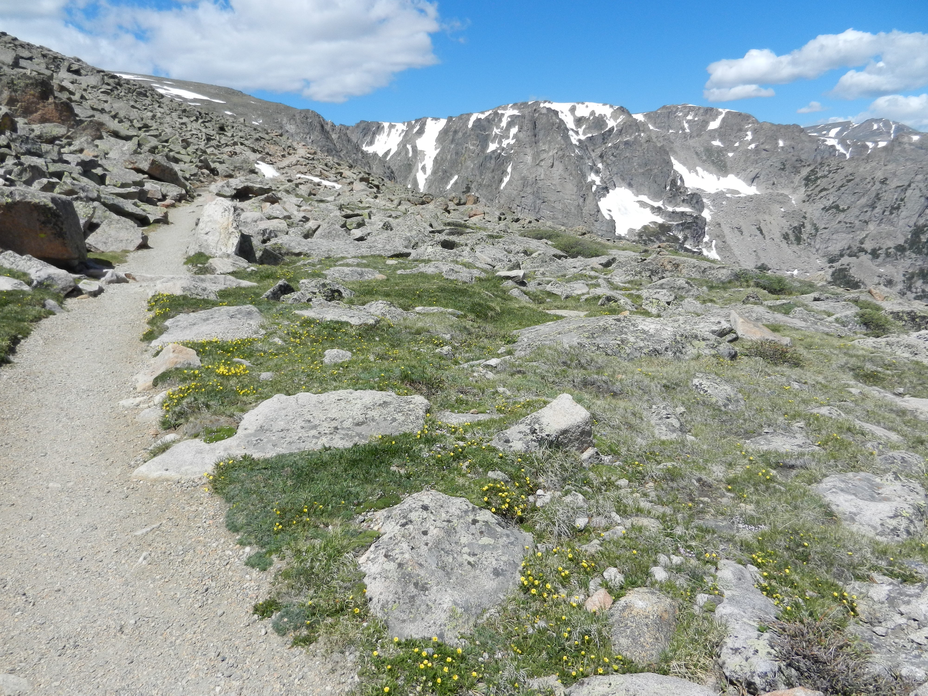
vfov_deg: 54.9
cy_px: 348
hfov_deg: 69.4
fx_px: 670
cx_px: 464
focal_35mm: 25
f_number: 7
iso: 160
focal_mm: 4.5
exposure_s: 1/500
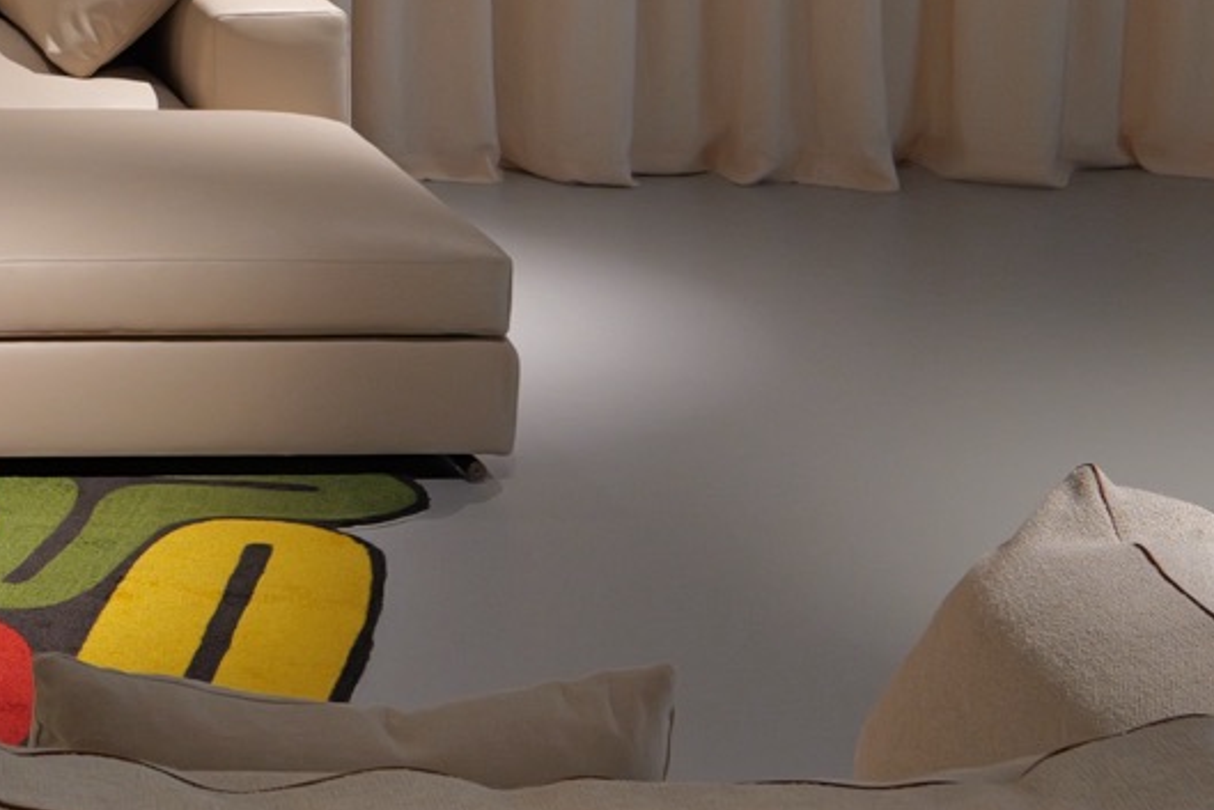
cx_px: -826
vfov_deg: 9.7
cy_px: -546
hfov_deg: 13.8
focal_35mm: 136
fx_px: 4587
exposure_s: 1/50
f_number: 5.6
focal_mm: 40
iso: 1600
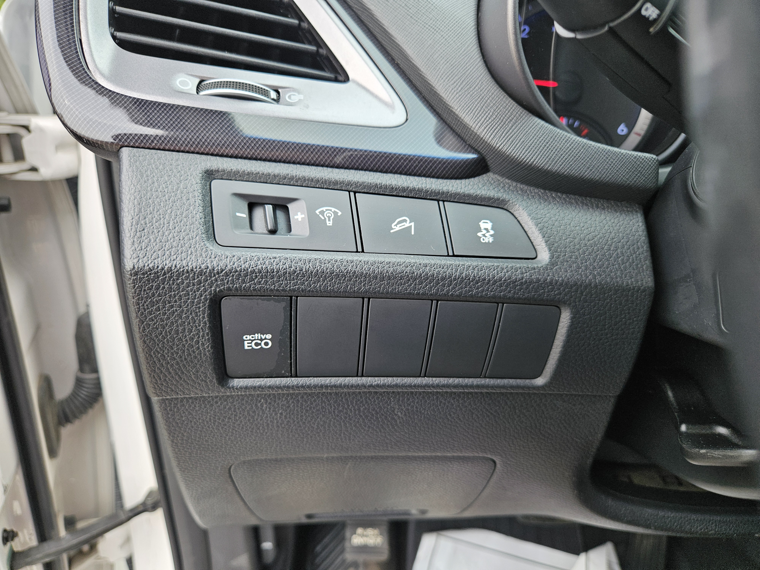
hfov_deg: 73.9
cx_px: 380
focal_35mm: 23
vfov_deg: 58.9
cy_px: 285
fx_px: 505
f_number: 1.8
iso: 64
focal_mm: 5.4
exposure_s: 1/180
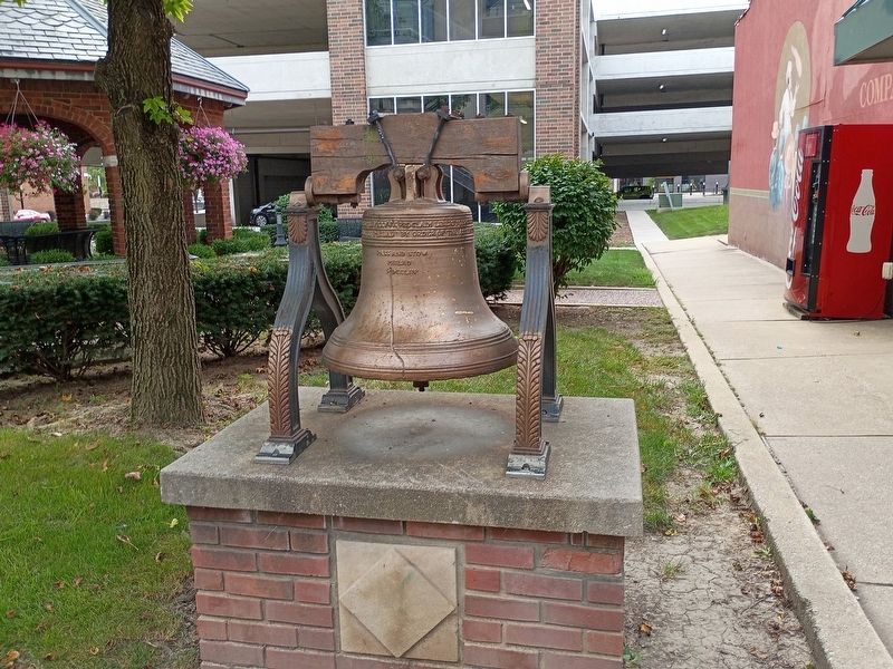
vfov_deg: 48.2
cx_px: 446
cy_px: 334
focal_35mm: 29
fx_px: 748
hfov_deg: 61.7
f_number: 1.8
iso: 100
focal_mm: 4.27
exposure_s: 1/167
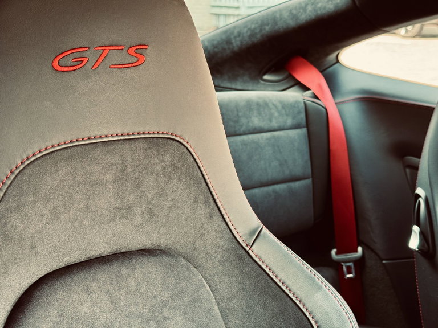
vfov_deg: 30.3
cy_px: 164
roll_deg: +1.0
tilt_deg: -16.2
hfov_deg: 39.7
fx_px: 607
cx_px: 219
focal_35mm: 48
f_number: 1.78
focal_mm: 6.76
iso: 100
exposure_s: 1/60
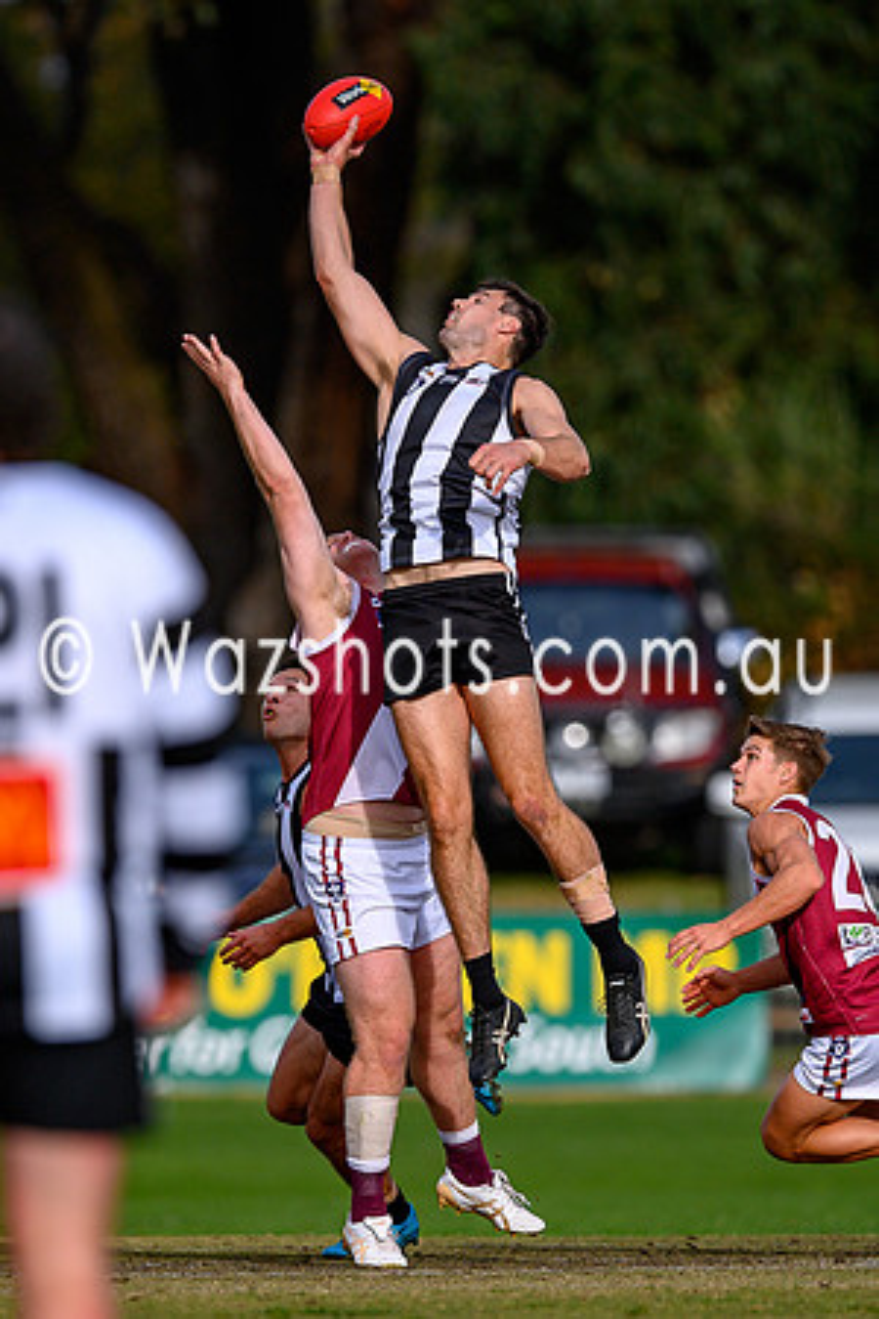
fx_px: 33081
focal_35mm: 903
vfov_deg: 2.3
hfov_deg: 1.5
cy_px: 684
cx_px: 400
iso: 140
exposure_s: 1/1600
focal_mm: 500
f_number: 4
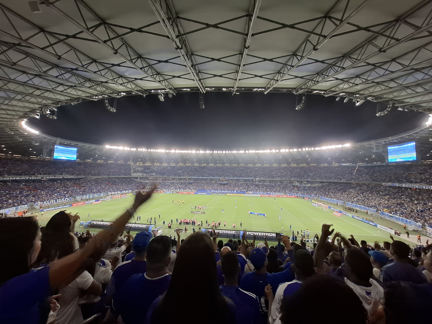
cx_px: 216
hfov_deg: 106.2
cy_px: 162
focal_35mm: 13
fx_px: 162
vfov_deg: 89.9
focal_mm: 1.74
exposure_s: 1/40
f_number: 2.2
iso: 100
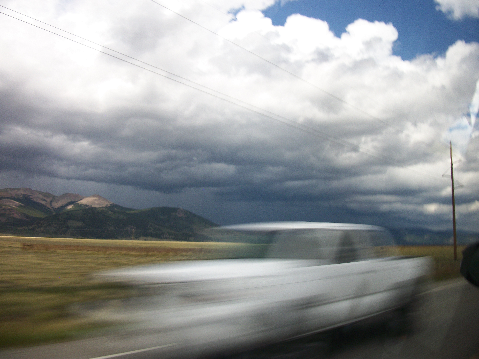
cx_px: 240
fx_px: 443
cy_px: 180
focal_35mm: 32
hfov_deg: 56.8
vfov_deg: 44.2
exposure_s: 1/50
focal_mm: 5.7
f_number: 8.8
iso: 80
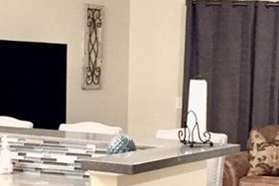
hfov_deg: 18.5
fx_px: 852
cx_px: 217
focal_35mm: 110
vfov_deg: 12.4
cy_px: 136
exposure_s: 1/15
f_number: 2.2
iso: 500
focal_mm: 4.15
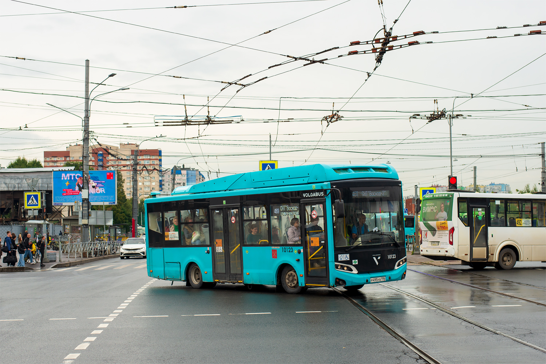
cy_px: 182
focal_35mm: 50
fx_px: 758
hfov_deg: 39.6
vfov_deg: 27.0
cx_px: 273
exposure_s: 1/400
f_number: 5.6
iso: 200
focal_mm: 50
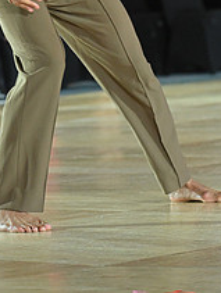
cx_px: 73
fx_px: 2911
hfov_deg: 4.3
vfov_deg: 5.7
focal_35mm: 343
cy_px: -100
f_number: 4
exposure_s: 1/250
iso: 2000
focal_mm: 130
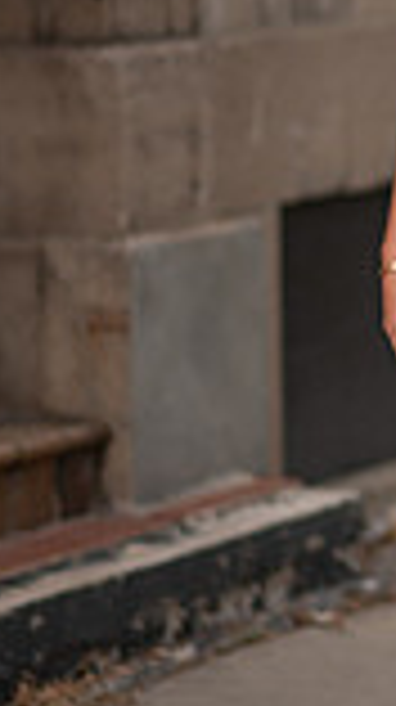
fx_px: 4792
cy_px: 211
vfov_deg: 8.4
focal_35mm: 256
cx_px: 567
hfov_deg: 4.7
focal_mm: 85
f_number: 1.8
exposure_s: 1/800
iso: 100
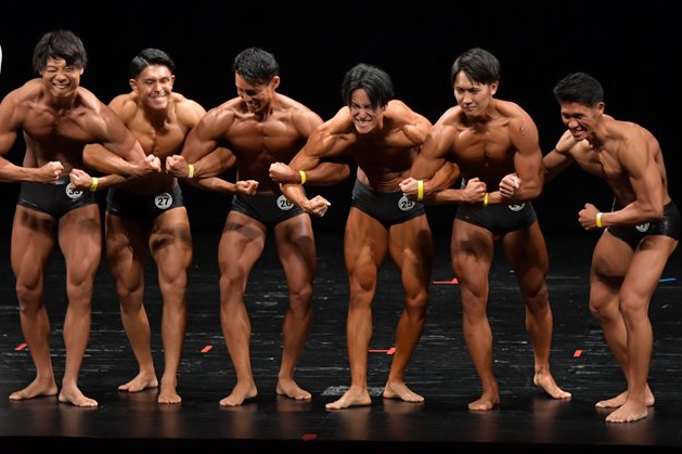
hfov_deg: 8.3
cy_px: 196
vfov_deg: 5.5
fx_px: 4716
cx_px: 370
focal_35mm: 249
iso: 3200
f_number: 5.6
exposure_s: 1/400
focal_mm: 135
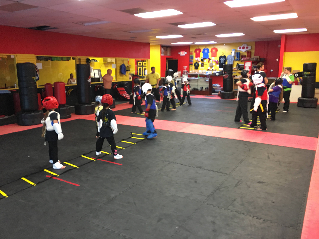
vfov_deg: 48.2
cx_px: 160
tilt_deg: -10.0
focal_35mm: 29
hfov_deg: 61.7
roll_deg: +0.8
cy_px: 120
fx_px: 267
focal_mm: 4.15
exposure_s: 1/15
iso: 64
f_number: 2.2
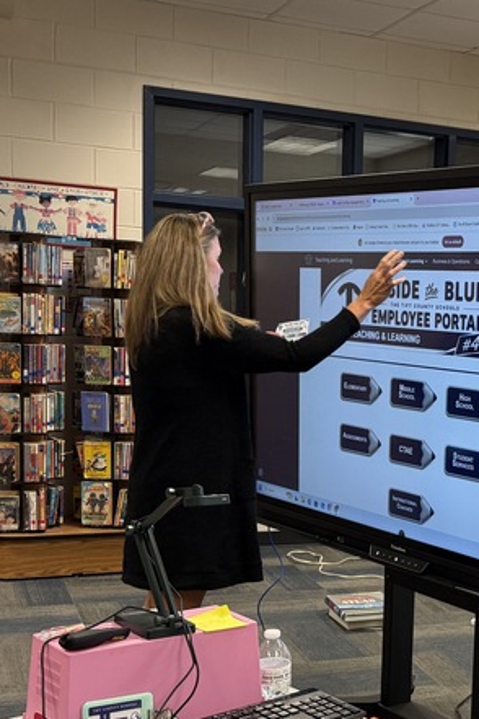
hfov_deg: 22.2
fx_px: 1157
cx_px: 520
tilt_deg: -8.2
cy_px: 484
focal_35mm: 58
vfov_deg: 34.1
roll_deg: -3.0
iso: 200
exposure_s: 1/120
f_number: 1.78
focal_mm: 6.76
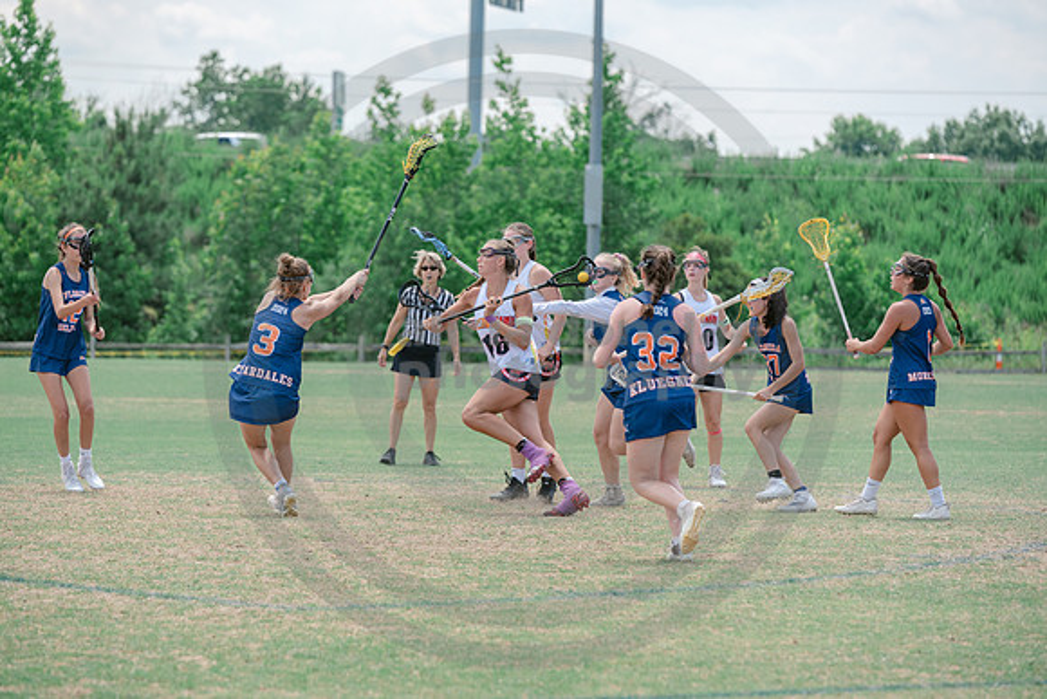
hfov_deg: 10.8
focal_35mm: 190
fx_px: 5527
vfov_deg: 7.2
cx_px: 524
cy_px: 350
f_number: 5
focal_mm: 190
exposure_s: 1/1600
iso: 400
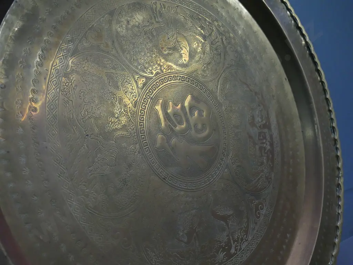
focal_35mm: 44
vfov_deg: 32.9
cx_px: 176
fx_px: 449
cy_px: 132
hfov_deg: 42.9
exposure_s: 1/160
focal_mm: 22
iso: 3200
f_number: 5.6
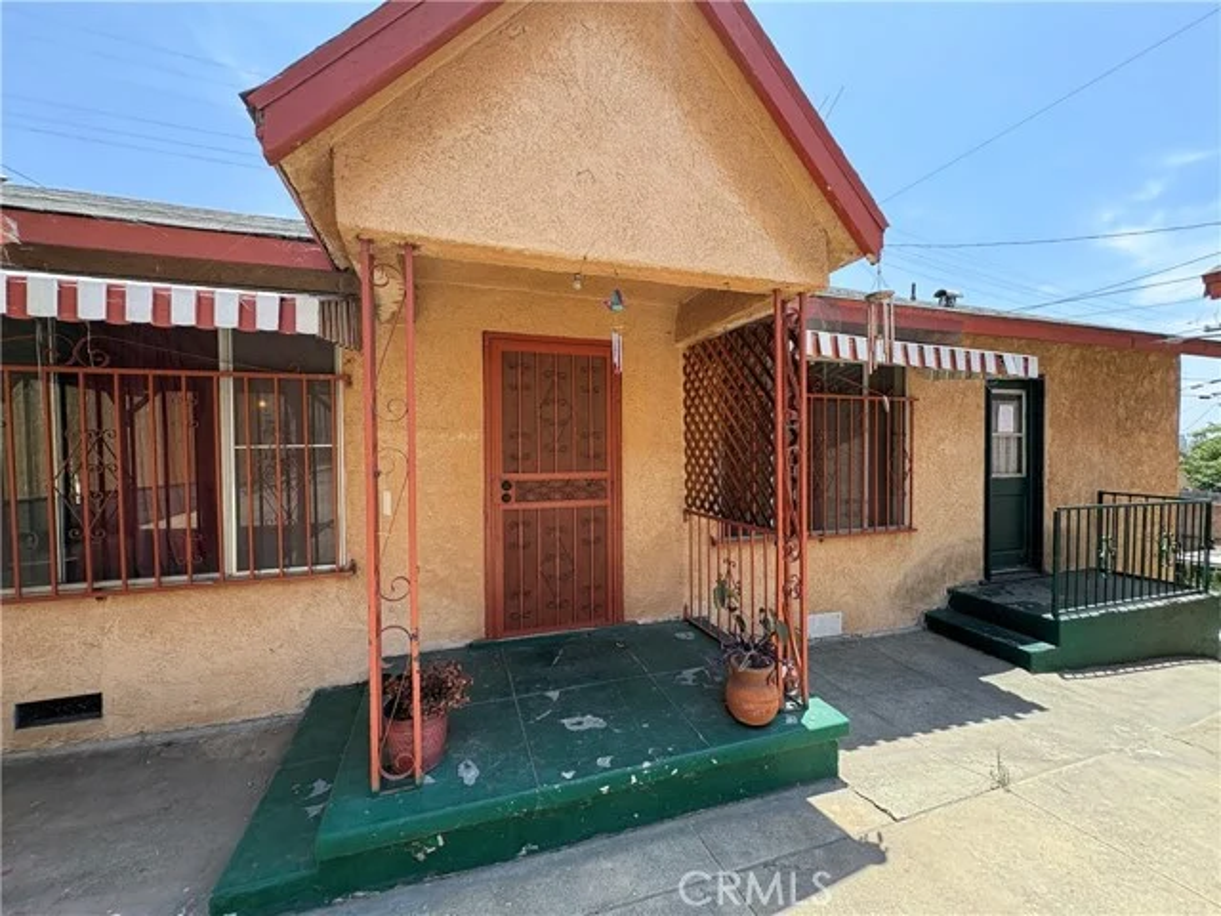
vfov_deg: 85.7
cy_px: 458
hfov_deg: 102.1
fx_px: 494
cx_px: 610
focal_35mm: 14
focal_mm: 2.22
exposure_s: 1/392
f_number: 2.2
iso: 64
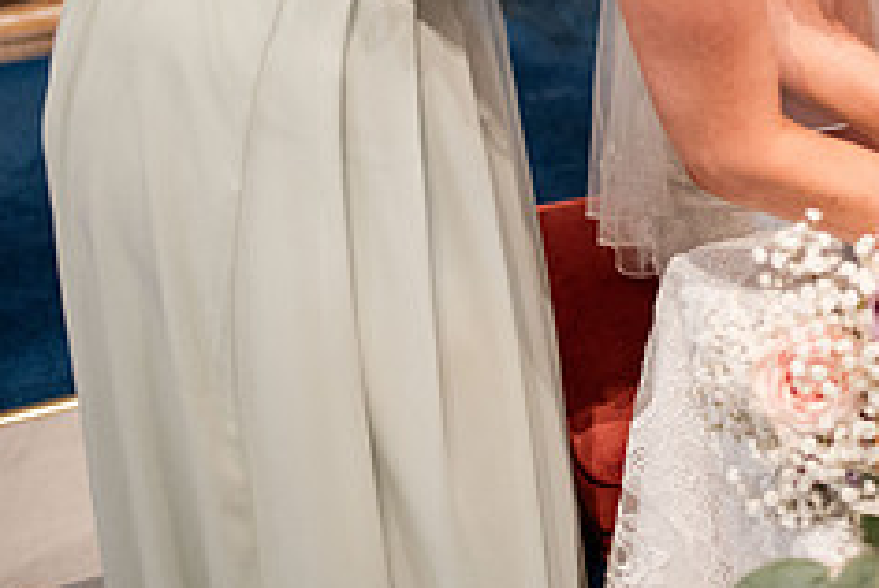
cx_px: 1039
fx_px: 2102
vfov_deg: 15.5
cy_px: -43
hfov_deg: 21.9
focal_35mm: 86
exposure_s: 1/250
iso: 2000
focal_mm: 35
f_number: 2.2
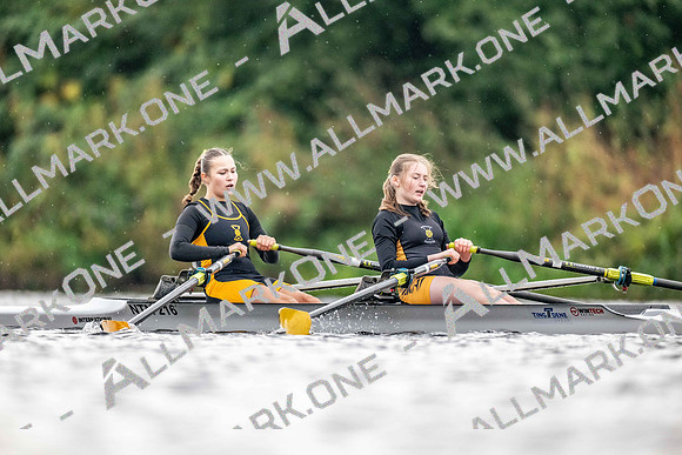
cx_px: 341
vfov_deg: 2.3
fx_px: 11369
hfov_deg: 3.4
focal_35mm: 600
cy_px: 228
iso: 3600
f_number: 4
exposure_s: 1/2500
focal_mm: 600
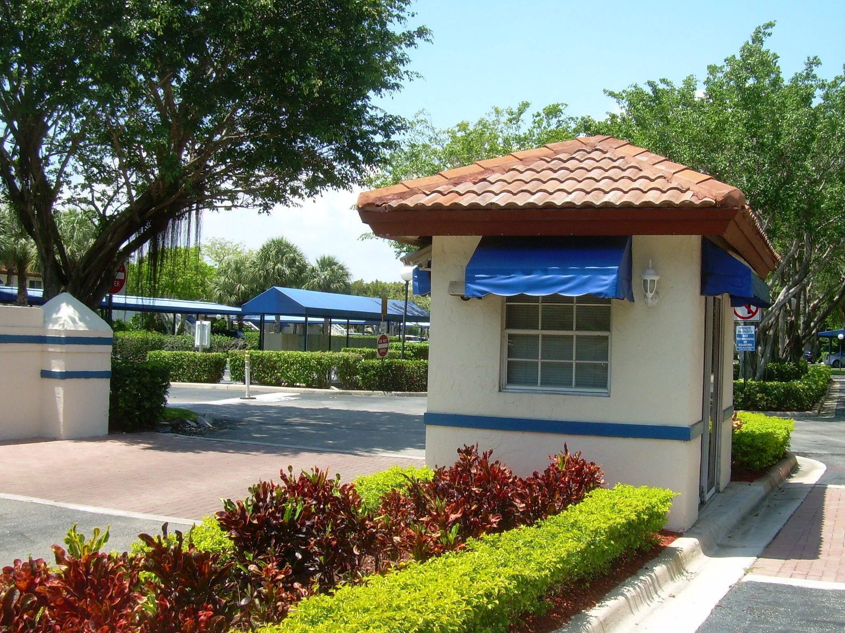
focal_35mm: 42
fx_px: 1025
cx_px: 448
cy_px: 284
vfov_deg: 34.3
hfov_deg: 44.8
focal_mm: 6.3
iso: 50
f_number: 4.6
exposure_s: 1/250
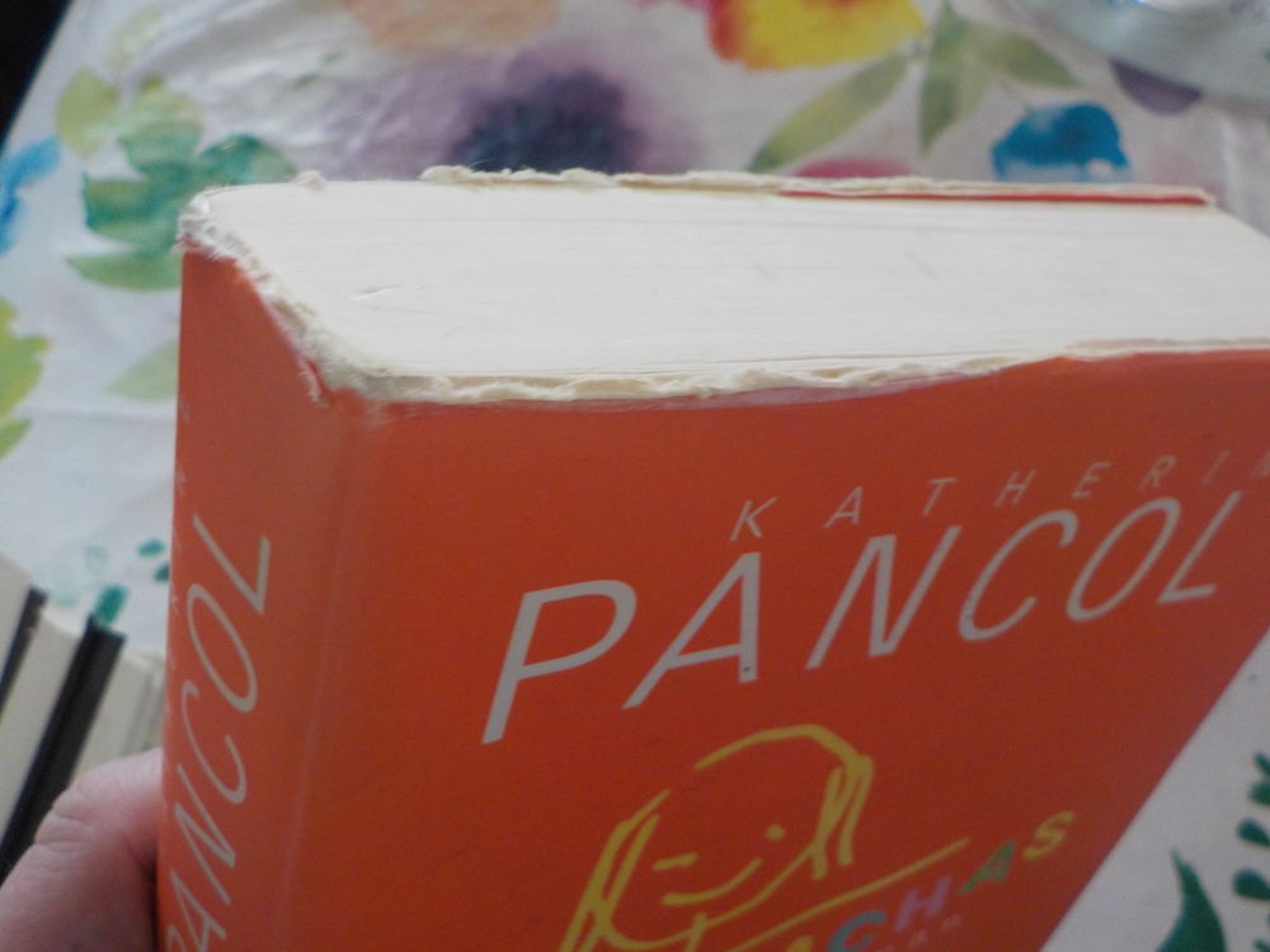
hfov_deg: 60.0
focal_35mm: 30
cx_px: 635
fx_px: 1101
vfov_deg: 46.8
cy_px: 476
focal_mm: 4.1
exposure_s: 1/30
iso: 320
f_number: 3.3
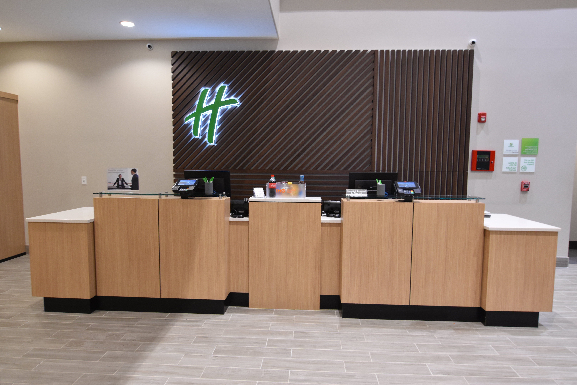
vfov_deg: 56.1
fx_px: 361
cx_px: 288
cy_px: 192
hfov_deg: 77.3
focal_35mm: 22
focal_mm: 15
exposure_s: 1/60
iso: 800
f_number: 4
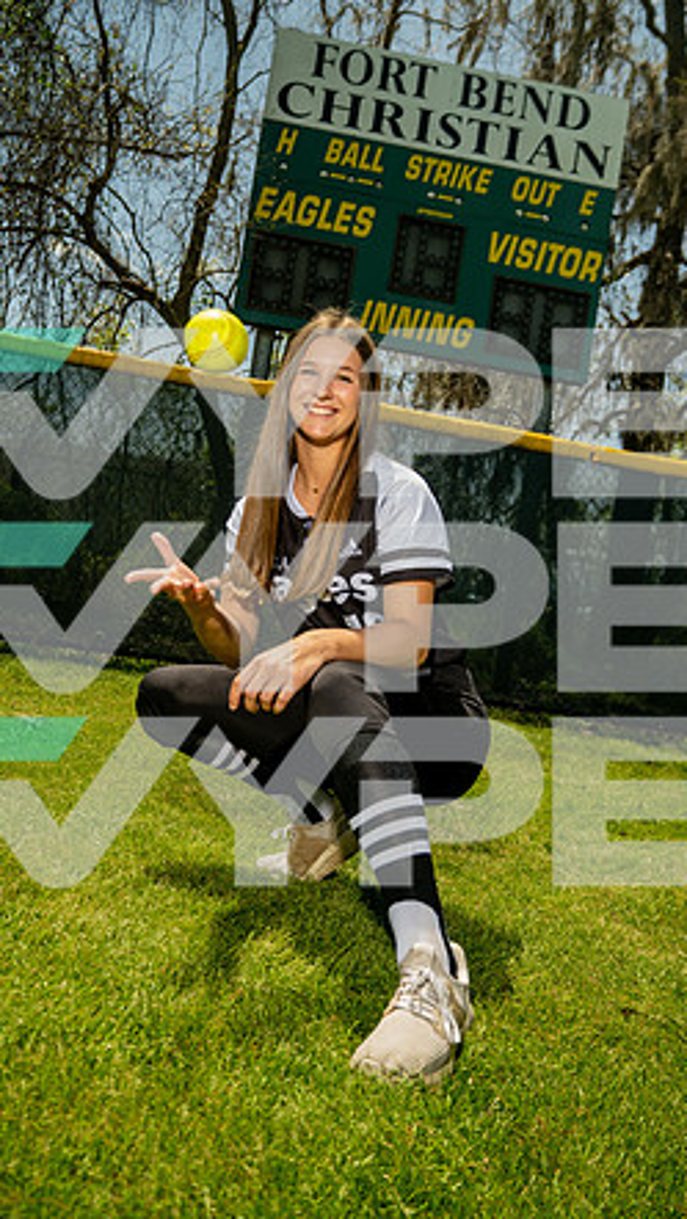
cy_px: 610
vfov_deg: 61.0
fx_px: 1035
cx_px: 334
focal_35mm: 32
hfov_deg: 36.7
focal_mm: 30
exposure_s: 1/250
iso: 250
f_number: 4.5
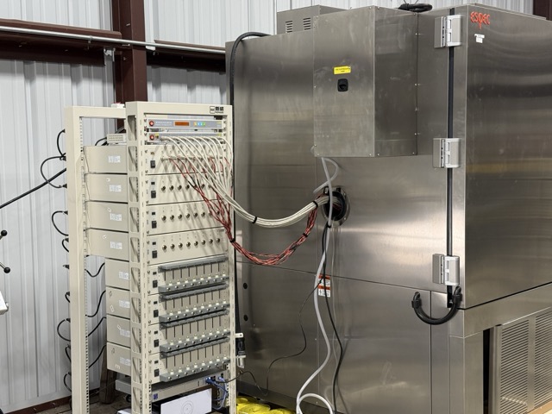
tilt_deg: -4.8
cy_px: 207
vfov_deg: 30.3
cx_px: 276
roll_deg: +1.4
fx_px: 765
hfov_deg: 39.7
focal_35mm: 48
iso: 160
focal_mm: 6.76
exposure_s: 1/60
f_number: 1.78
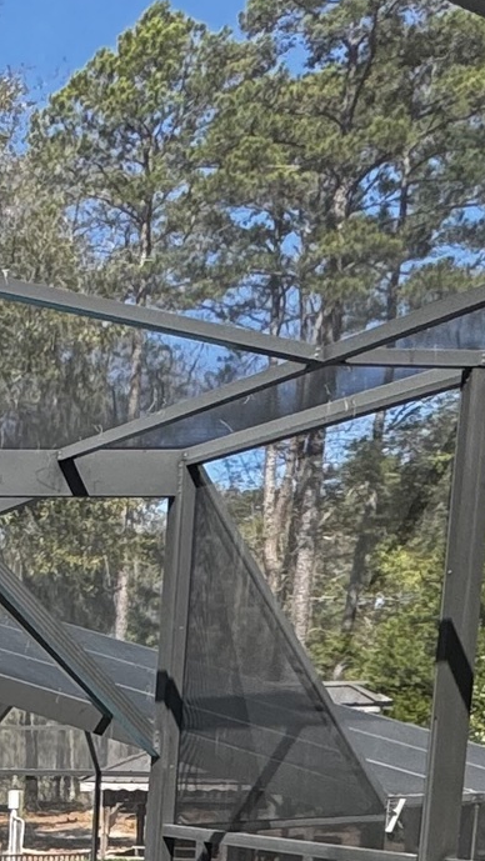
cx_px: -665
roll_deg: -1.2
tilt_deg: -7.0
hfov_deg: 13.3
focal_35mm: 68
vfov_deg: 28.4
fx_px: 1553
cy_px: 923
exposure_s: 1/741
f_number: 2.2
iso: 50
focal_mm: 2.22
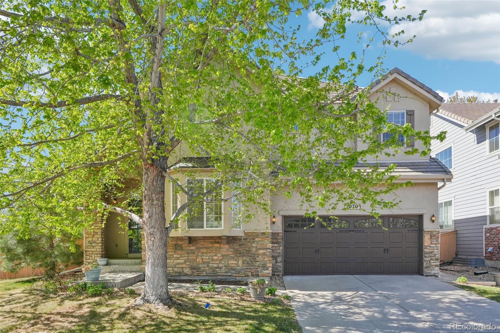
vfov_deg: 54.3
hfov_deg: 75.2
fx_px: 325
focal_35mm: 23
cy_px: 166
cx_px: 250
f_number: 8
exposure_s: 1/500
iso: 800
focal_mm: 15.6
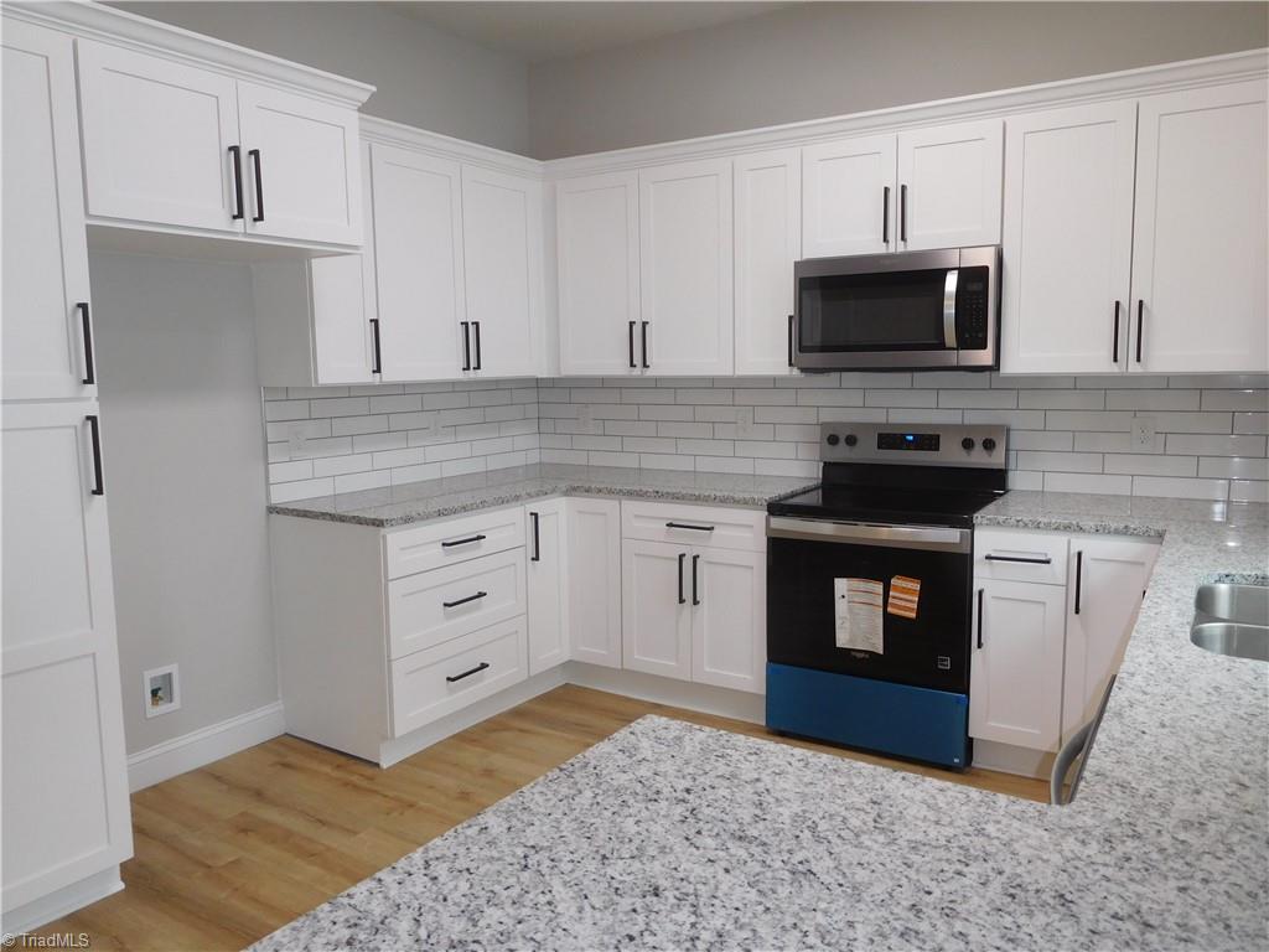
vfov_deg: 54.9
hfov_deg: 69.4
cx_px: 634
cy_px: 476
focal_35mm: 25
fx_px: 916
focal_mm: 4.5
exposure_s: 1/30
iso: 140
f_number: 3.4
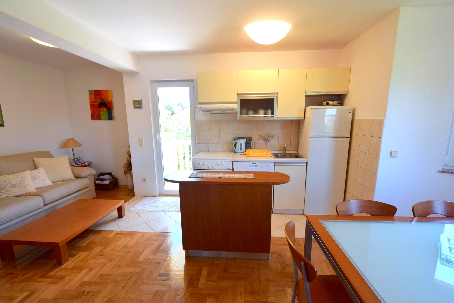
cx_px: 227
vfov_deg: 77.3
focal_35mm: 15
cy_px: 152
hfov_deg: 100.4
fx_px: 189
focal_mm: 10
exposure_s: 1/125
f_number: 5.6
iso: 400
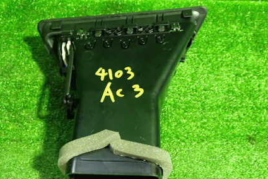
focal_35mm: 44
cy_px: 84
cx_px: 132
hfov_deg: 44.5
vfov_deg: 30.6
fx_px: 328
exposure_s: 1/30
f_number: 2.3
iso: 640
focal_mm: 5.4
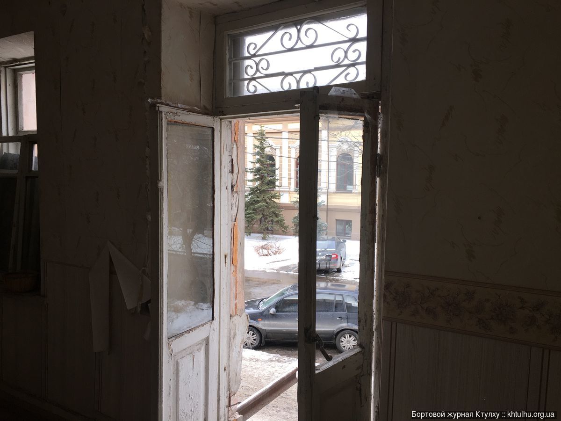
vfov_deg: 48.2
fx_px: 470
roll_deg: +0.0
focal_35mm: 29
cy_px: 210
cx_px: 280
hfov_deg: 61.7
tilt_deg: -4.9
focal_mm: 4.15
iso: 25
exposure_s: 1/100
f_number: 2.2
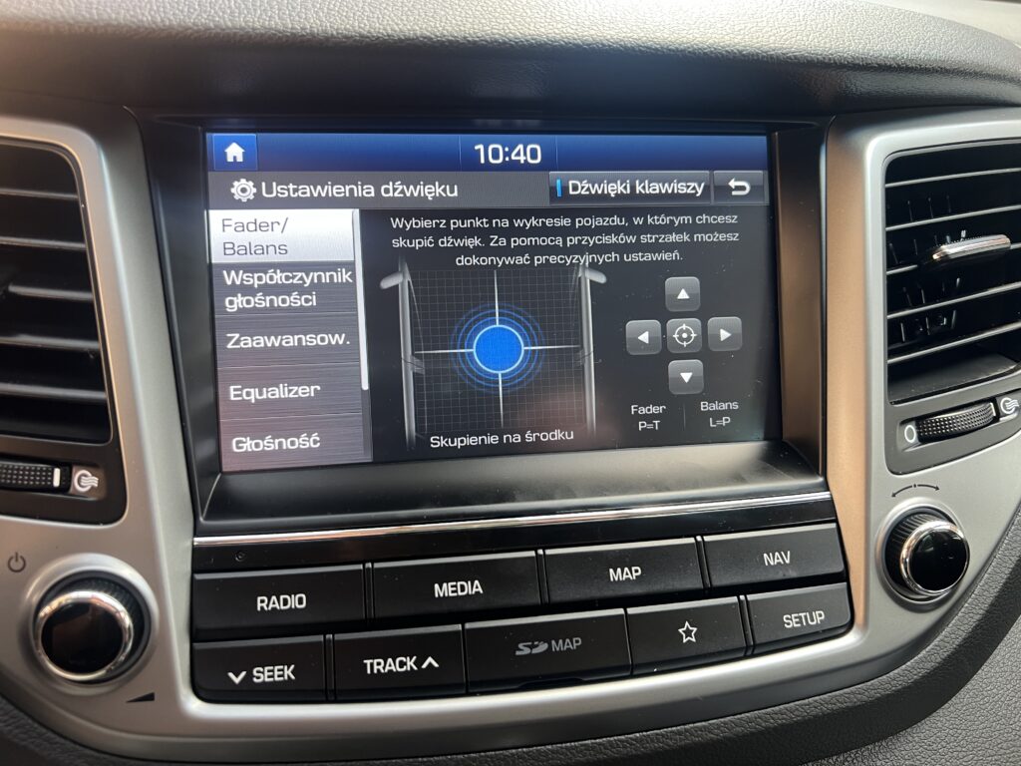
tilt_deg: -29.5
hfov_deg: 67.3
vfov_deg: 53.1
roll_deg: -2.9
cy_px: 383
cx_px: 510
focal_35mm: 26
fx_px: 767
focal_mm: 5.7
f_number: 1.5
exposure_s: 1/96
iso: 125
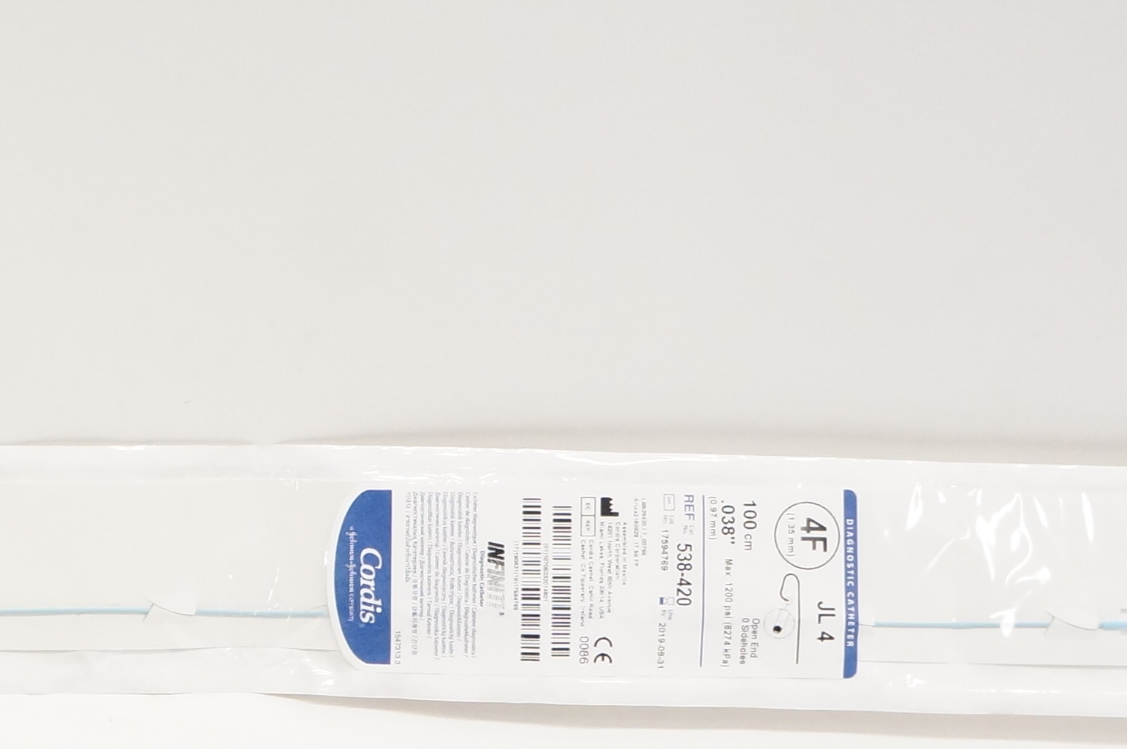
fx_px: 2690
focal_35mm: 86
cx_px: -178
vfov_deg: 15.8
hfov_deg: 22.1
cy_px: 585
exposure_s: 1/320
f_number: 5.6
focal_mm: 18
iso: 1600
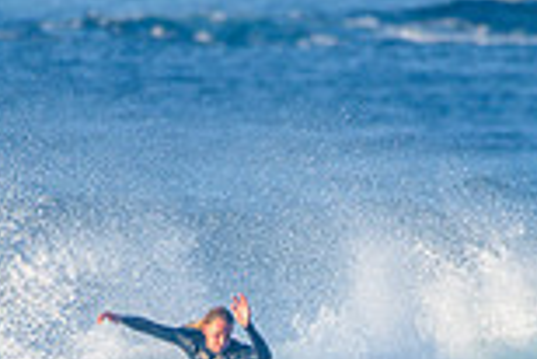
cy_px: 469
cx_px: 289
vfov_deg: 0.7
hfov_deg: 1.1
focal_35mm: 1881
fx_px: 28084
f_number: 5.6
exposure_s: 1/2000
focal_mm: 500
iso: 450
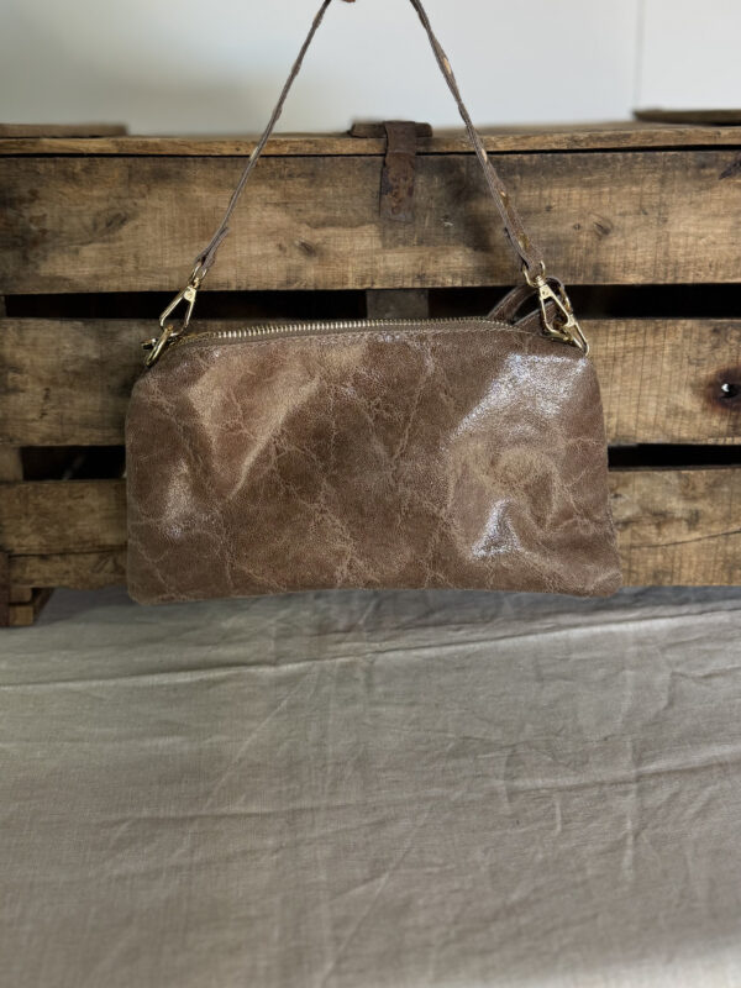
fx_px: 685
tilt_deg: -14.8
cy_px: 494
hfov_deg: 56.8
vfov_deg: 71.6
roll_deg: +4.6
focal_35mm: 24
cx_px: 370
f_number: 1.78
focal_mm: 6.76
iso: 125
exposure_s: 1/50
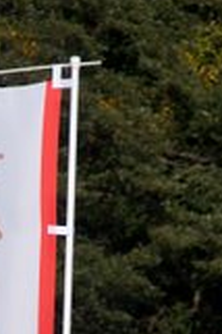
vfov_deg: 3.4
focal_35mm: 612
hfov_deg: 2.2
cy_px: 508
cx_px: -30
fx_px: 5669
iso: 200
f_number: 10
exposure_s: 1/1000
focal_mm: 131
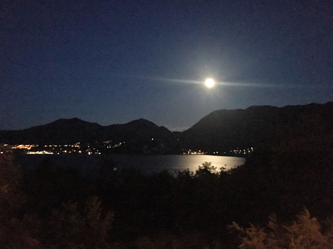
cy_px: 124
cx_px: 166
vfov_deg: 48.2
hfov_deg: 61.7
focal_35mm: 29
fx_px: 279
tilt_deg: +4.0
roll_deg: +0.3
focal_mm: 4.15
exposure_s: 1/17
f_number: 2.2
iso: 2000
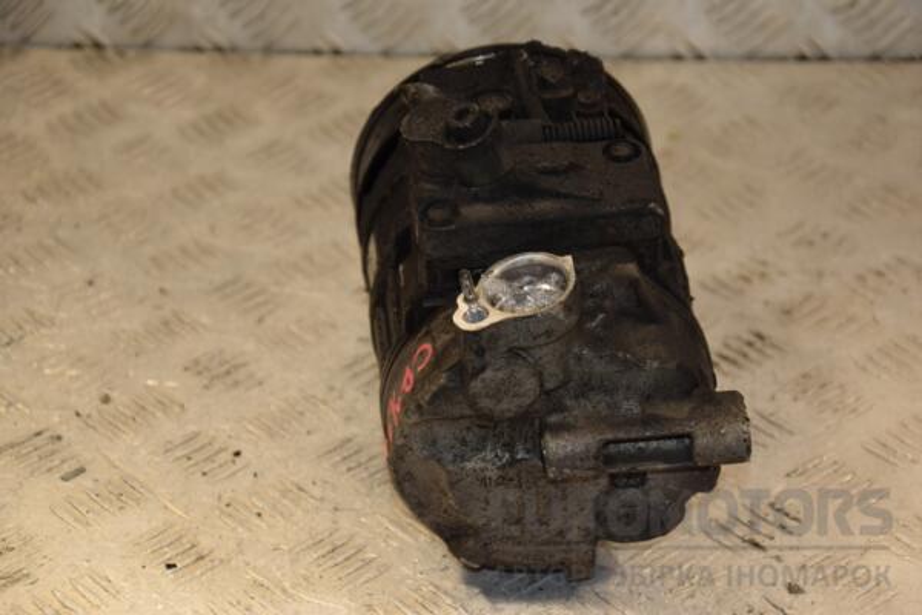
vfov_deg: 13.0
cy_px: 308
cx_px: 461
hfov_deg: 19.5
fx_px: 2689
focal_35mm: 105
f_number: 5.3
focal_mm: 70
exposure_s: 1/200
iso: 800
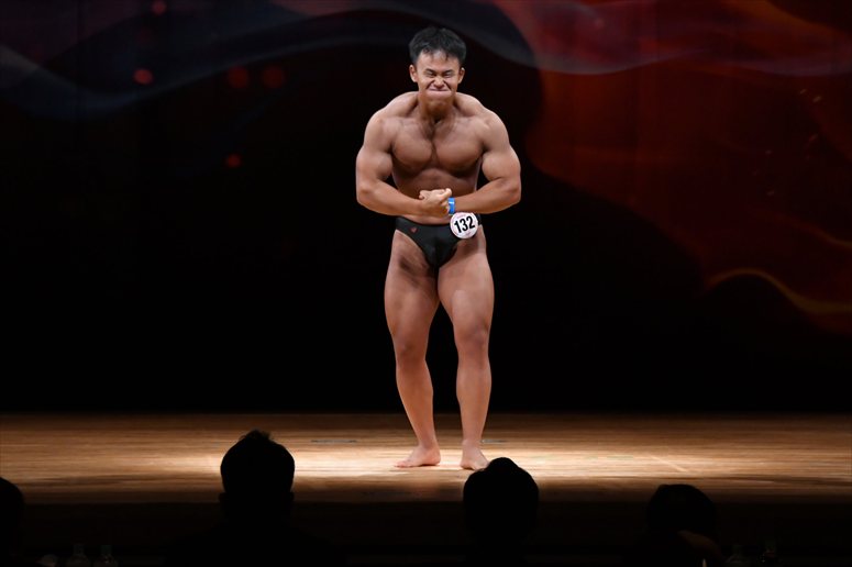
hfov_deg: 9.2
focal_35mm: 225
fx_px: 5322
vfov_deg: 6.1
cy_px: 284
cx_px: 426
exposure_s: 1/400
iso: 3200
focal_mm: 150
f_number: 5.6
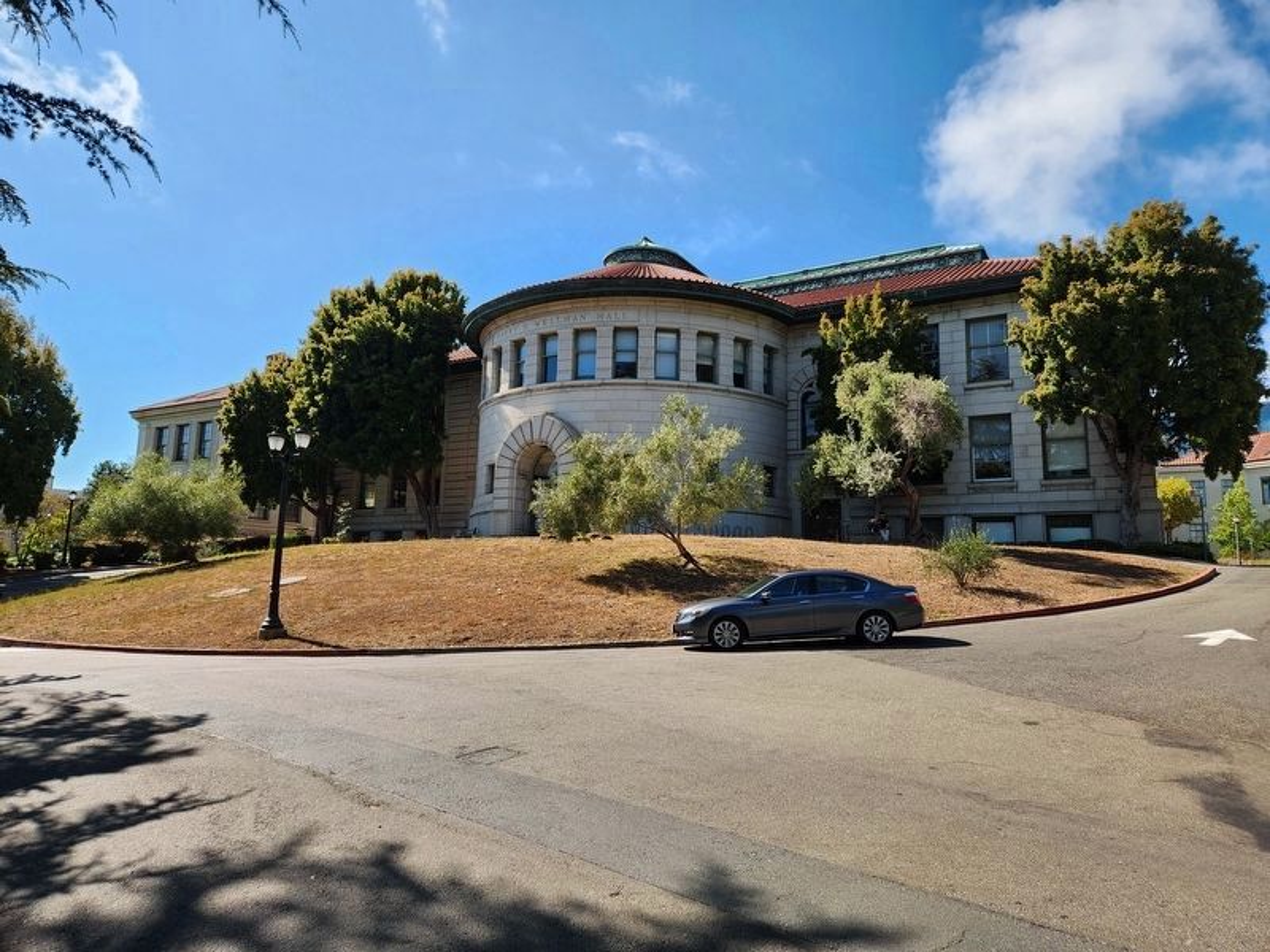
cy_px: 476
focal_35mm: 23
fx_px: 844
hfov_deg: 73.9
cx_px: 635
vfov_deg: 58.9
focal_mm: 5.4
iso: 20
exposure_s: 1/717
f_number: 1.8
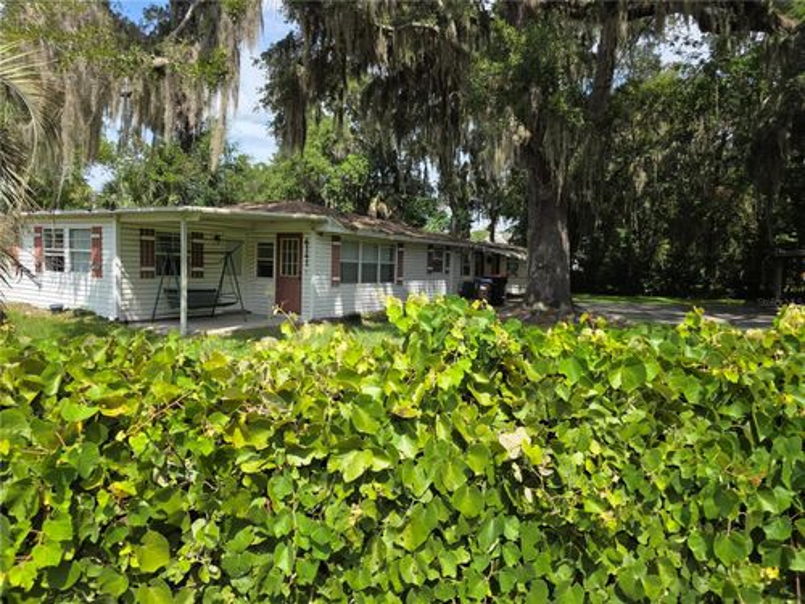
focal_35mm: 23
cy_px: 302
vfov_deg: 58.9
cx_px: 402
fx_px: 535
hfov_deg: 73.9
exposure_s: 1/3050
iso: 80
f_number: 1.7
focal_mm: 6.3
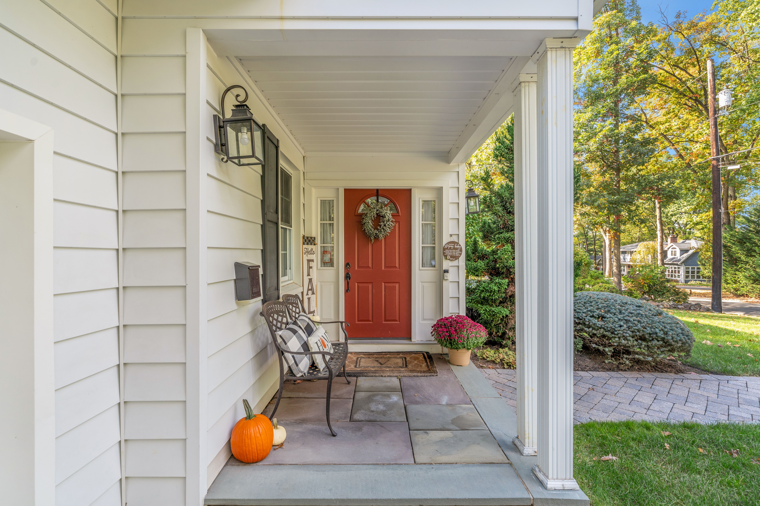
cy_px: 253
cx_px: 380
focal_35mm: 16
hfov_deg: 96.7
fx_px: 338
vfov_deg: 73.7
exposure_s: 1/50
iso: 250
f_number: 8
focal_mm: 16
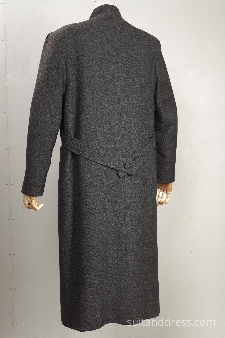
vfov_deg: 41.1
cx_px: 112
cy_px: 169
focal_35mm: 48
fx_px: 450
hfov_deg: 28.1
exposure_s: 1/40
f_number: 5
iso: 400
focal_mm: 32
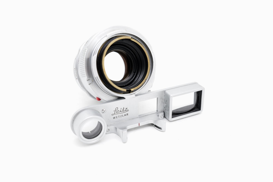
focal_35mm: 43
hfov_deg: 45.4
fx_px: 326
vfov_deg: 31.2
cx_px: 136
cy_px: 91
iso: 800
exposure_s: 1/60
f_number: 9
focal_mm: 43
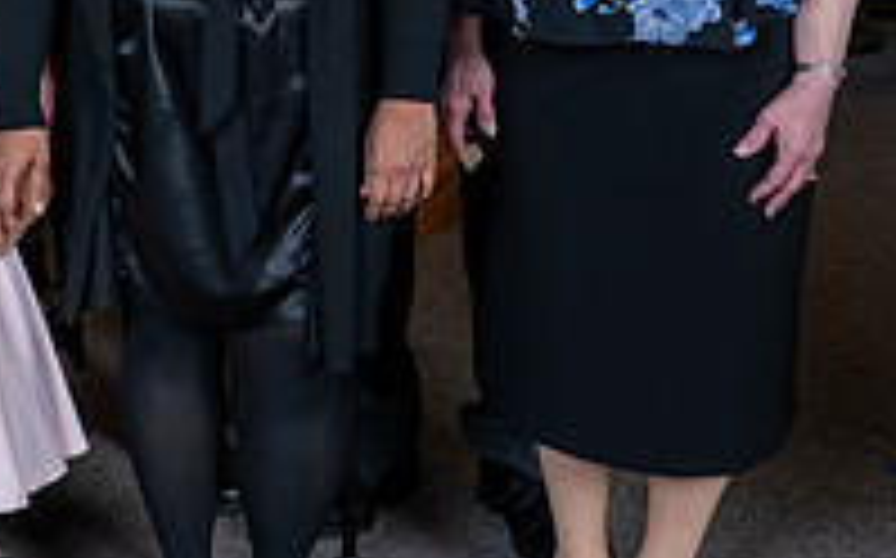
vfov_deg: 14.0
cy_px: -92
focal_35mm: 91
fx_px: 2220
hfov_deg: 20.8
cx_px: -270
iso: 800
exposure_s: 1/200
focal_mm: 28.5
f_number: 9
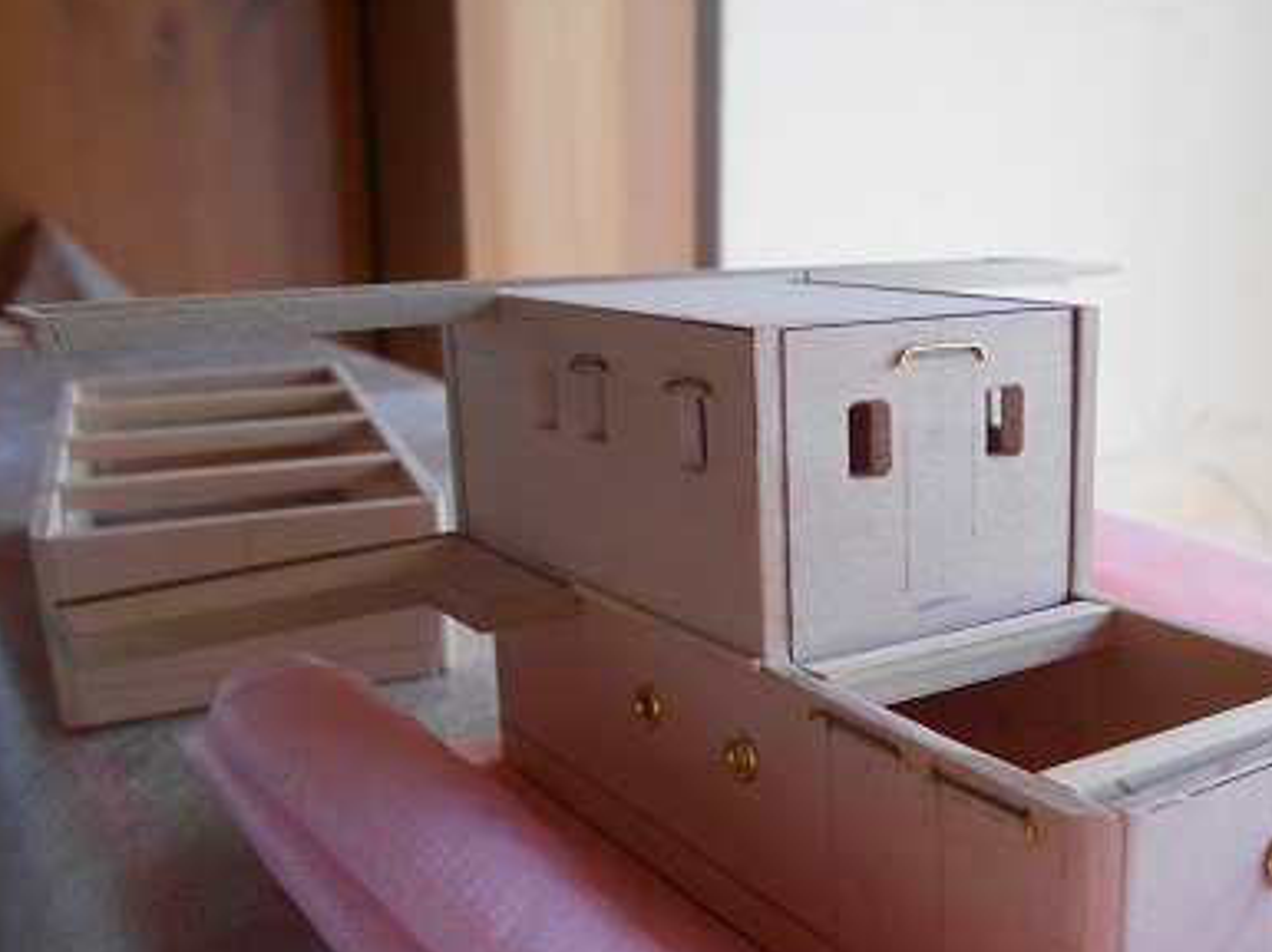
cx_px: 793
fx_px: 1432
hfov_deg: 47.5
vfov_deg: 36.5
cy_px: 600
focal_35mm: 39
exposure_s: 1/40
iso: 80
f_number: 3.4
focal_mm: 5.1
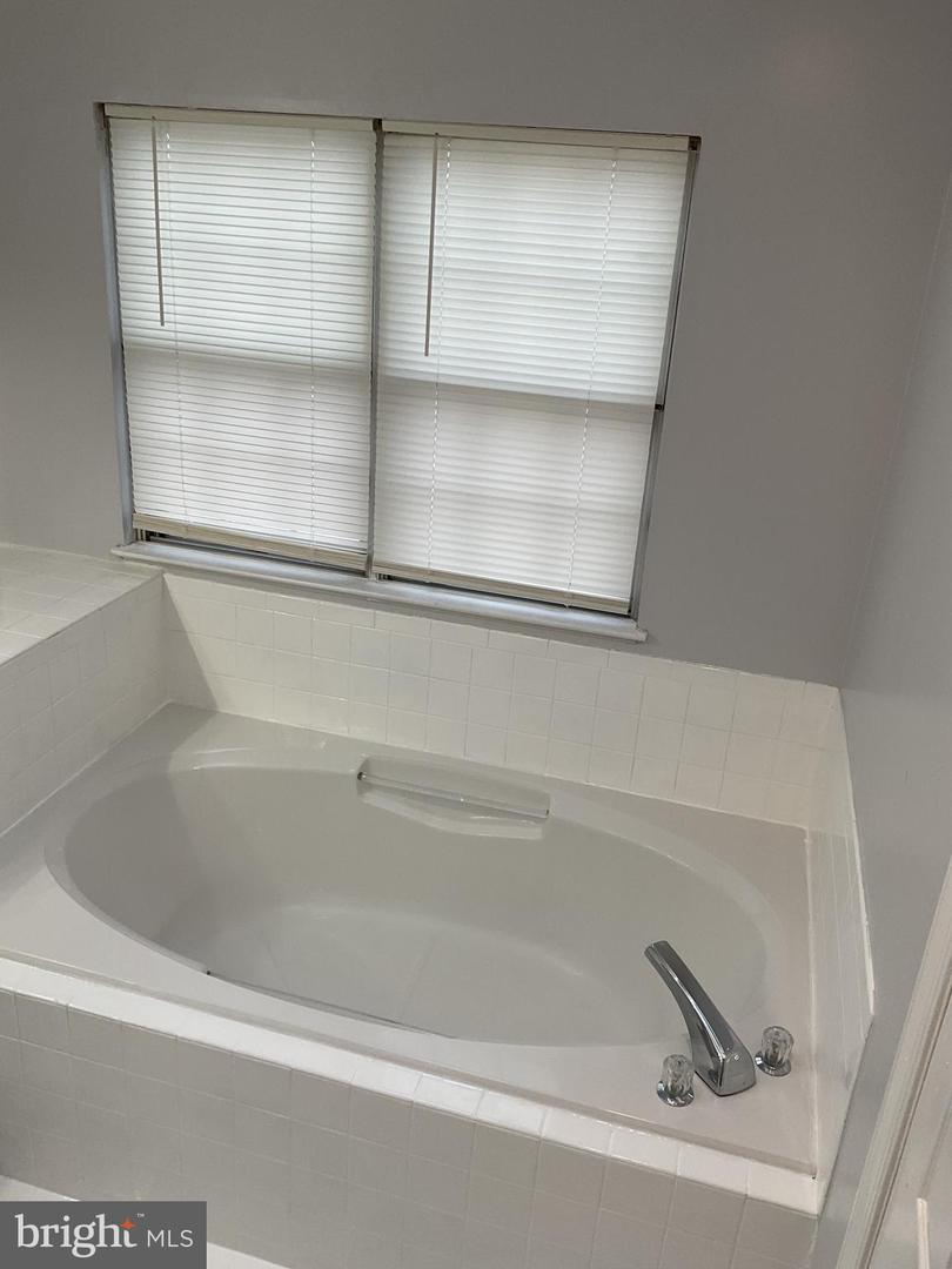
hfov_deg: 48.2
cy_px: 634
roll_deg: -3.1
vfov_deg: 61.7
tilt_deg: -23.2
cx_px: 476
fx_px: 1063
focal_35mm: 29
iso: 50
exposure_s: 1/120
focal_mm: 3
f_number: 1.8
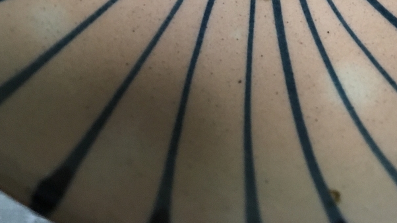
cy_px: -164
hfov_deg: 33.0
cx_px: 272
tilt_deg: -63.5
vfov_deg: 16.4
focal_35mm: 63
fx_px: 663
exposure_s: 1/30
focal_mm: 4.15
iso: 100
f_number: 2.2
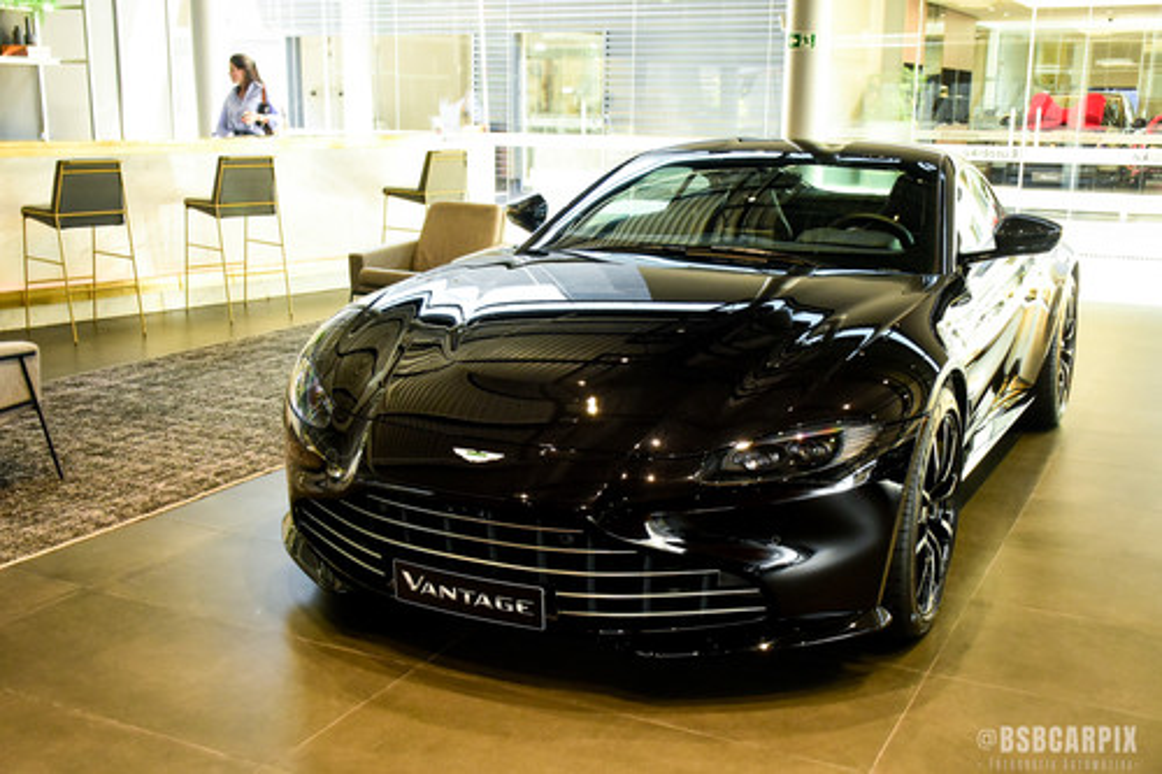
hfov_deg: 49.6
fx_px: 1258
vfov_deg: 34.2
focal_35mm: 39
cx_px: 581
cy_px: 387
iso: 1250
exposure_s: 1/50
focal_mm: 26
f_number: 4.5
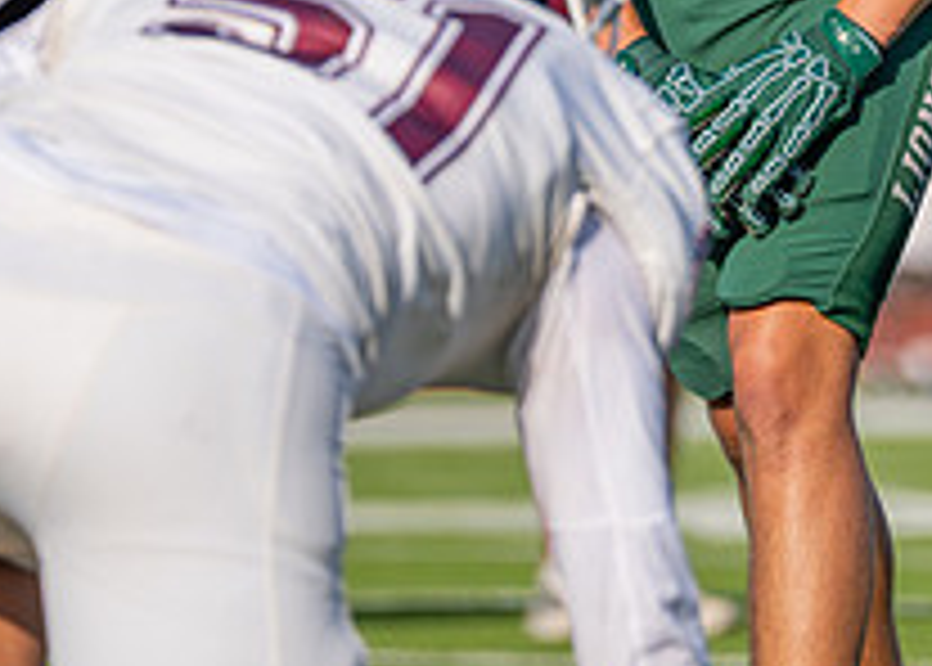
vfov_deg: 1.9
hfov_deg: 2.6
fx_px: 20309
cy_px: -488
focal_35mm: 767
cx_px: 869
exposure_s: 1/3200
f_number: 2.8
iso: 160
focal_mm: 200
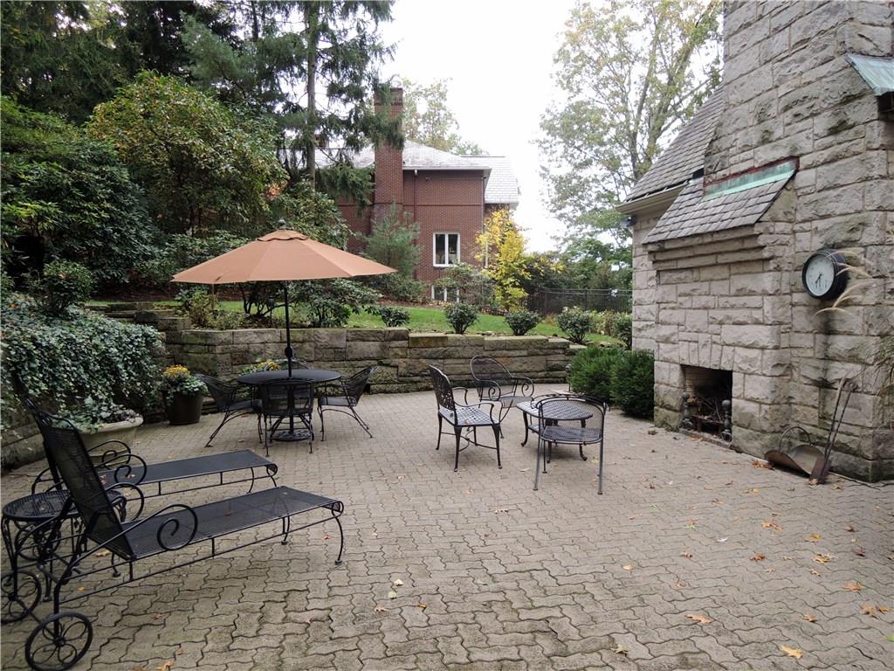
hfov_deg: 71.6
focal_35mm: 24
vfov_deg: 56.8
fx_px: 620
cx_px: 447
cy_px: 336
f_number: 2.8
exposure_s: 1/60
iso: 100
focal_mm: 4.3
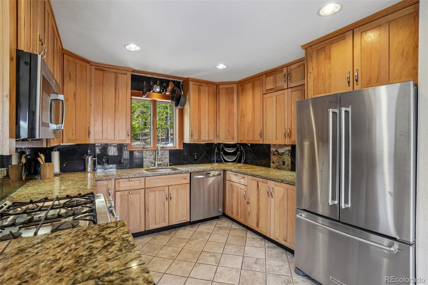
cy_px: 142
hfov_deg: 95.0
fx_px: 196
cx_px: 214
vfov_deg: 72.0
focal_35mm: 16
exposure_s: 1/20
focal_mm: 11
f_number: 8
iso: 400
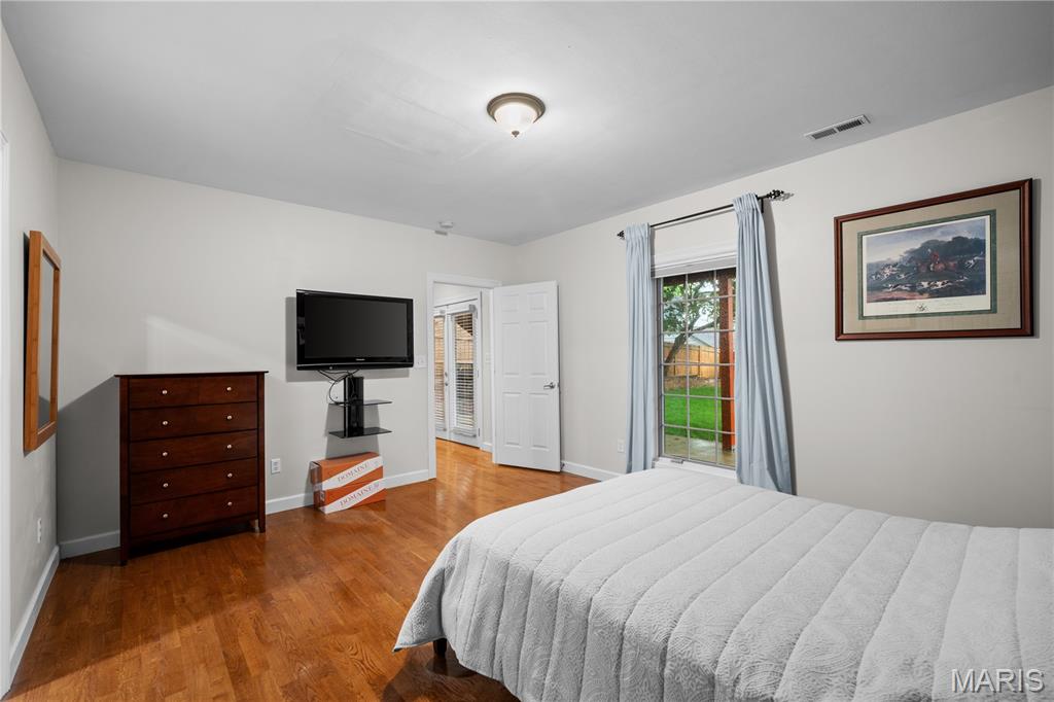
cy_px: 351
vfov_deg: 77.3
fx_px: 439
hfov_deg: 100.4
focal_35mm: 15
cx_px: 527
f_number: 7.1
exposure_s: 1/1.25
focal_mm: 15
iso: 400
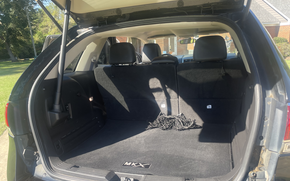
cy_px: 108
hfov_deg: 66.5
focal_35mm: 28
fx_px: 221
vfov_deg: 44.3
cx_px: 145
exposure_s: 1/355
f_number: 1.6
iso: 32
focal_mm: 4.2
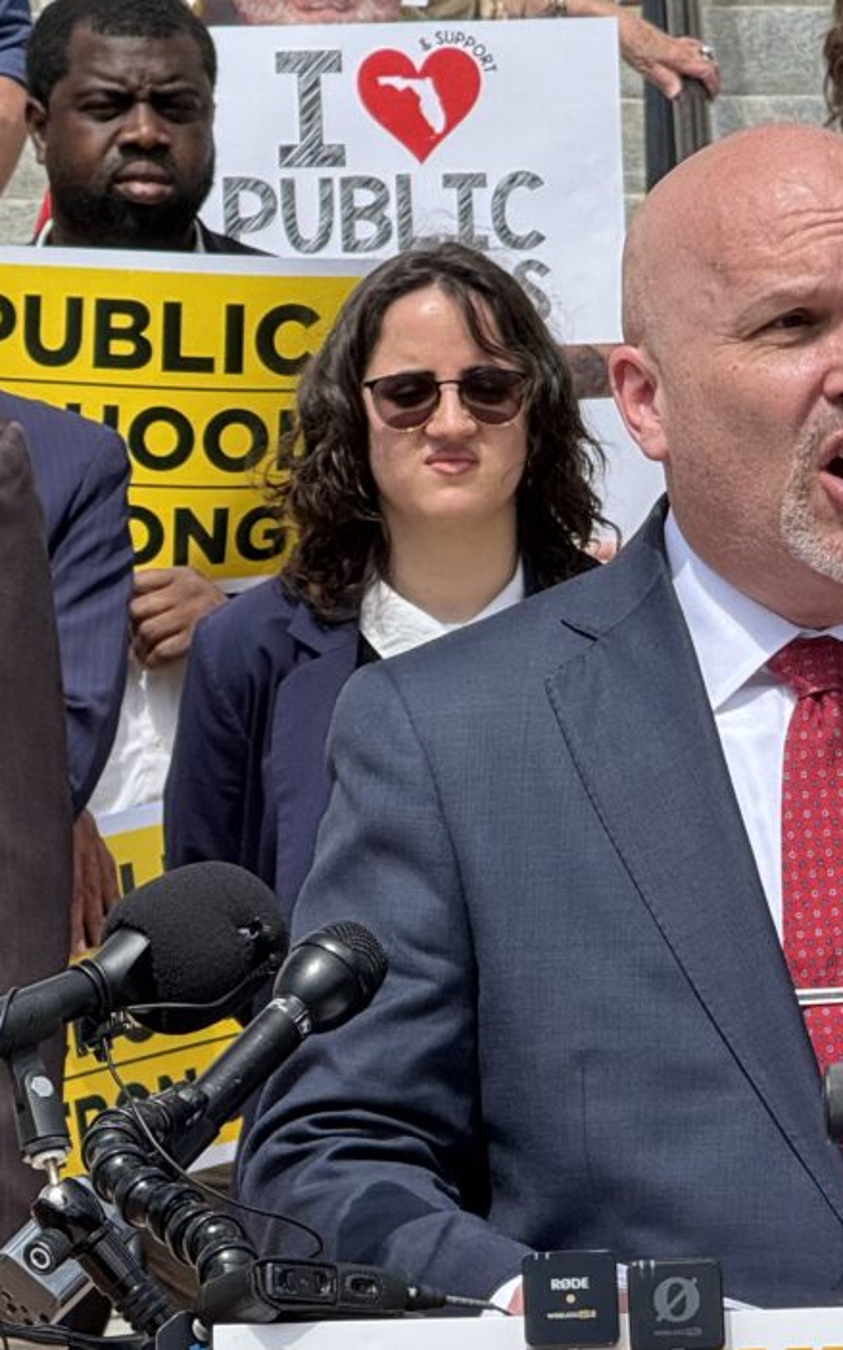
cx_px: 705
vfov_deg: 7.5
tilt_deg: -1.7
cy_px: 1045
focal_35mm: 278
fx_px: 10225
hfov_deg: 4.7
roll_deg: +0.5
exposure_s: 1/1689
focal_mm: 15.66
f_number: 2.8
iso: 50
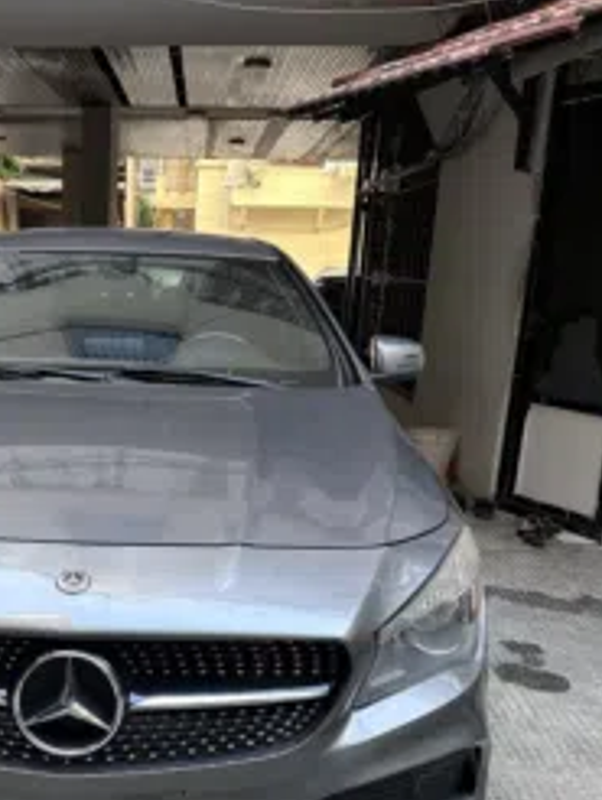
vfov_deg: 47.3
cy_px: 514
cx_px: 117
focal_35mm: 39
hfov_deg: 35.6
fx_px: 903
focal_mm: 6.86
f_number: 1.78
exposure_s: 1/121
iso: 160
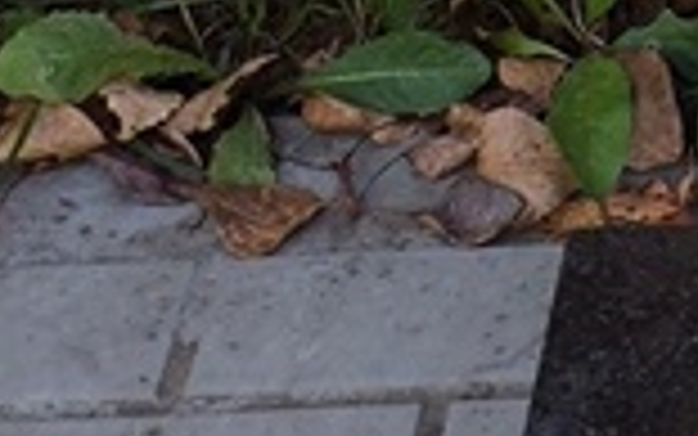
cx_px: 1502
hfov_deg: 7.3
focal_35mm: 273
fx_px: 5195
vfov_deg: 4.7
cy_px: -593
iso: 50
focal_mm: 4.71
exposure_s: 1/246
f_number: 1.7
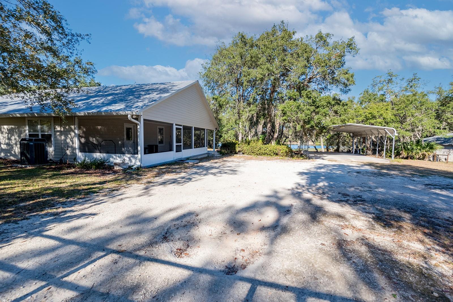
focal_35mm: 14
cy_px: 151
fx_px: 176
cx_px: 226
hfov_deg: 104.2
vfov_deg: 81.3
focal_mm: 14
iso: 250
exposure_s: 1/1000
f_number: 6.3
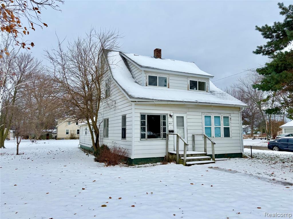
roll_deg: +0.4
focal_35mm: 26
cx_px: 146
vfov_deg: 53.1
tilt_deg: +5.4
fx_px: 220
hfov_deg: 67.3
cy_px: 110
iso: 50
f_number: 1.6
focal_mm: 5.96
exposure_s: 1/3106
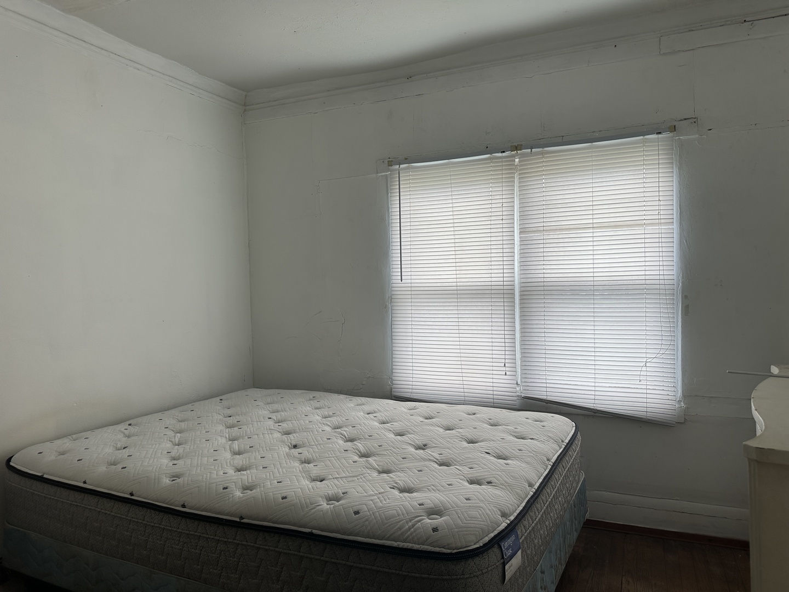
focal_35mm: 24
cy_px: 296
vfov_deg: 56.8
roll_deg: +1.7
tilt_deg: -3.0
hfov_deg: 71.6
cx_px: 394
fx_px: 547
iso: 80
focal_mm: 6.86
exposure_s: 1/414
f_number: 1.78
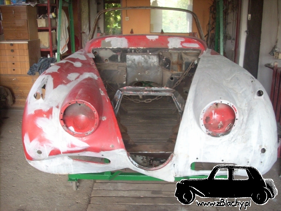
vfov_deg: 38.7
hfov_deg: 50.1
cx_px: 140
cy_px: 106
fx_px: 300
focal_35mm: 37
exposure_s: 1/30
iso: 259
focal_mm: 6.2
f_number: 2.8
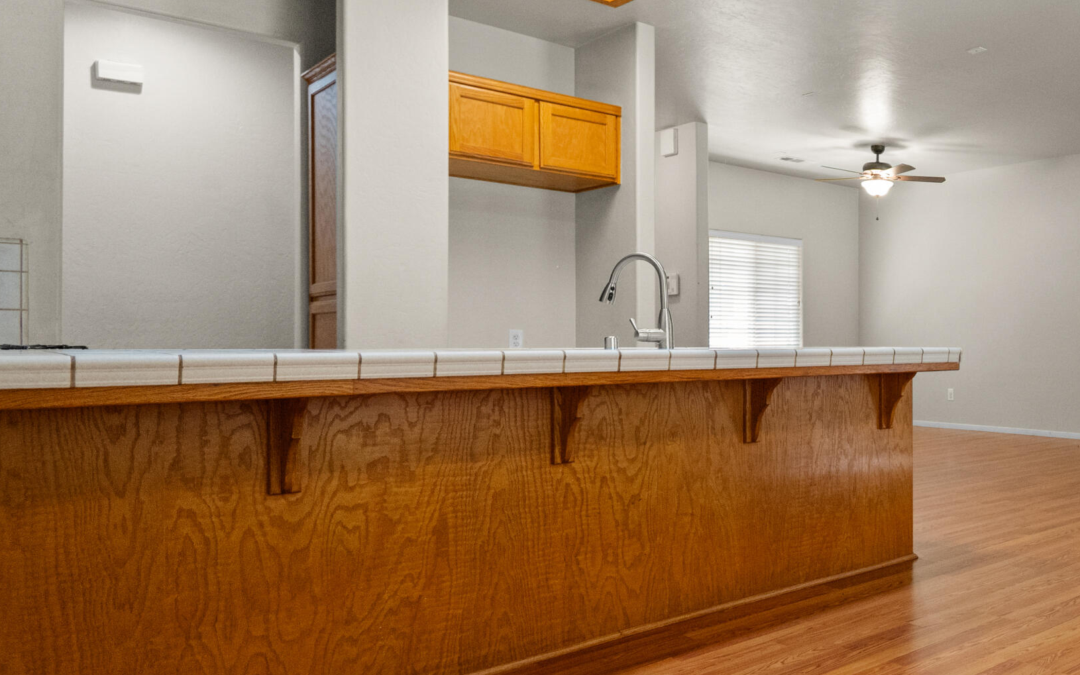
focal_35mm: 30
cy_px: 343
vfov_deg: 41.8
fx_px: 883
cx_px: 979
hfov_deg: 54.5
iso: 2000
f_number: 4
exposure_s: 1/125
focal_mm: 16
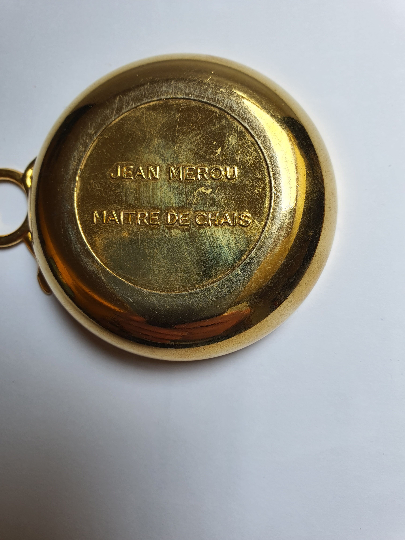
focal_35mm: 26
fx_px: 406
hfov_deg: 53.1
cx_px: 202
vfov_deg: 67.3
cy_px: 270
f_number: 2.4
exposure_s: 1/119
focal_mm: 4.3
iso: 50
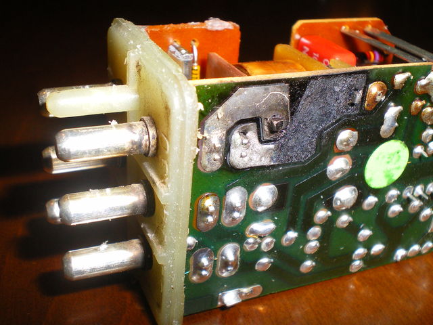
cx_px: 216
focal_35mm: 44
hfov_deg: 42.9
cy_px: 162
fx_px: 550
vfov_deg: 32.9
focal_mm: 7.4
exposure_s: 1/50
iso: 200
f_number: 4.9
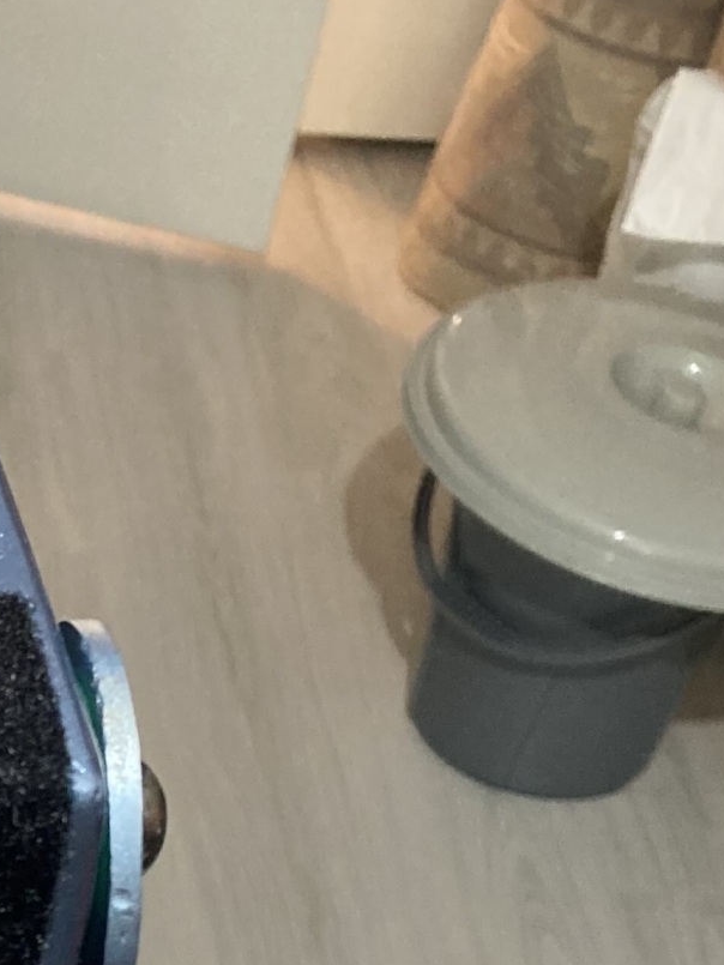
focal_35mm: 89
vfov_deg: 20.2
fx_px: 2481
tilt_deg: -48.4
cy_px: 1254
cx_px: -267
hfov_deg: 15.6
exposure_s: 1/33
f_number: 1.8
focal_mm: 3.99
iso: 250
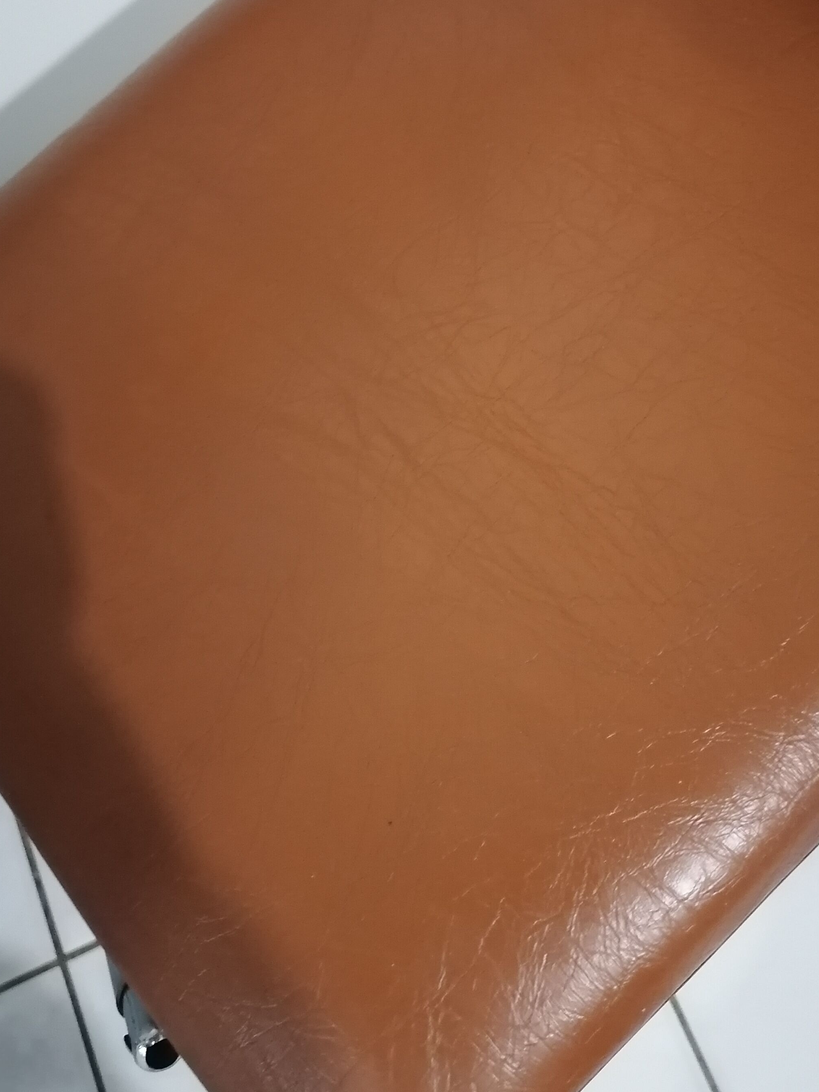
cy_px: 413
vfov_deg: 46.4
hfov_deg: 35.9
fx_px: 1262
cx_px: 434
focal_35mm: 40
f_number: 1.8
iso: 1600
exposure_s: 1/25
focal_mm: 5.3
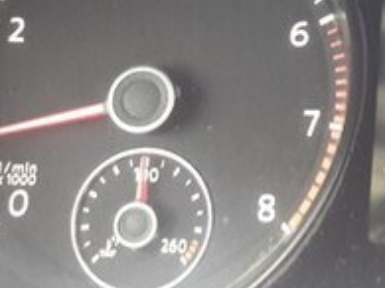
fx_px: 1056
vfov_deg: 14.3
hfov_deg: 19.2
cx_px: 490
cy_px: -175
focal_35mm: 95
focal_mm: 3.7
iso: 200
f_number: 1.9
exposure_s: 1/20
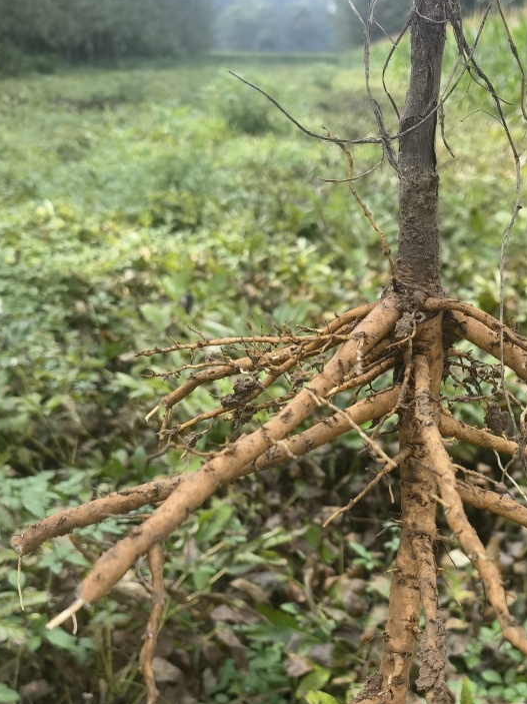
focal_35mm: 41
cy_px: 465
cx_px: 389
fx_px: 833
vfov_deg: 45.1
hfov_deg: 34.5
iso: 50
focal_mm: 5.54
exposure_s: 1/443
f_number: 1.8
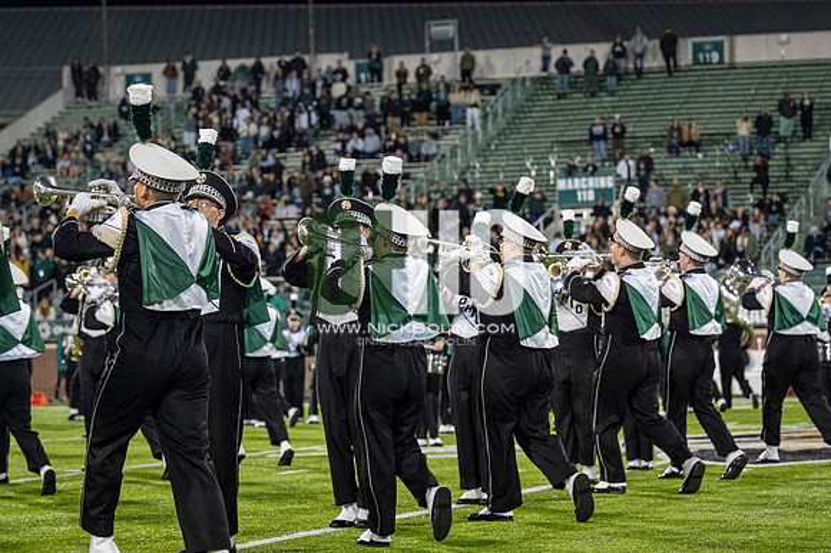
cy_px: 276
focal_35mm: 109
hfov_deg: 18.8
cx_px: 416
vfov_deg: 12.6
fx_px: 2515
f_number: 2.8
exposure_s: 1/500
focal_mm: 73
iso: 800
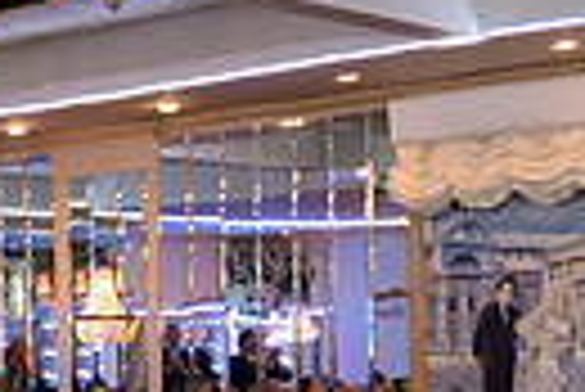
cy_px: 412
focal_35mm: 107
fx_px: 1741
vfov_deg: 12.6
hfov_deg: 16.5
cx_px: -414
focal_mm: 24
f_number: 3.2
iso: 1000
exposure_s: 1/125
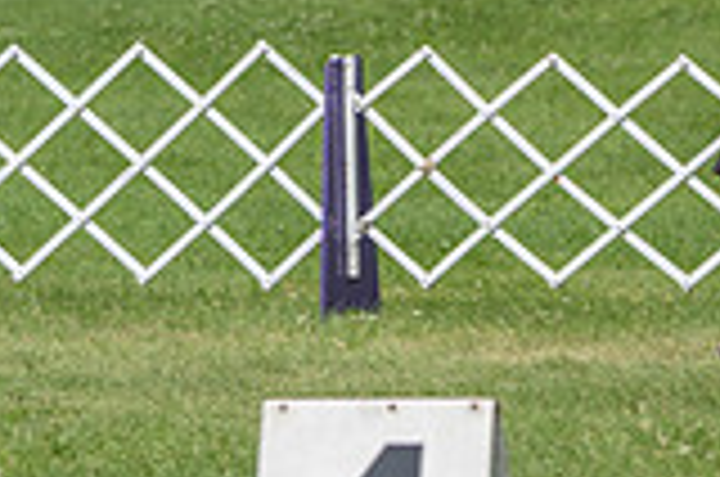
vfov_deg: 3.1
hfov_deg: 4.7
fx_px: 8723
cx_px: 1174
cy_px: -119
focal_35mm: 437
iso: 320
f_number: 5.6
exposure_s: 1/800
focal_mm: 116
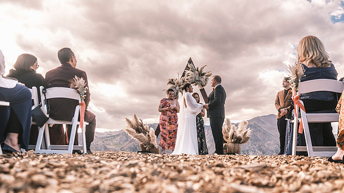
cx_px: 174
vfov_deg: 40.1
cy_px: 90
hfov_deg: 66.1
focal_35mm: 29
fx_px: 264
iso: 400
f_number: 1.8
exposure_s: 1/4000
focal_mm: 18
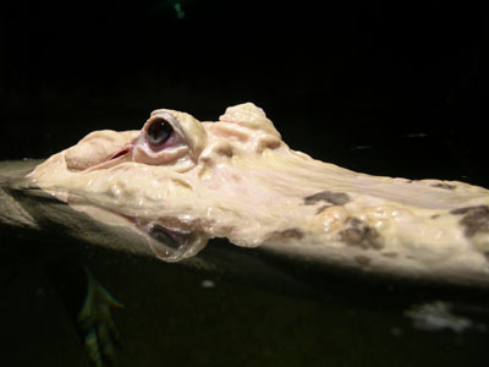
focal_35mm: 38
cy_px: 184
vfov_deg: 37.7
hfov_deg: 49.0
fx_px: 537
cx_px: 244
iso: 100
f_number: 2.8
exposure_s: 1/7.6
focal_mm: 8
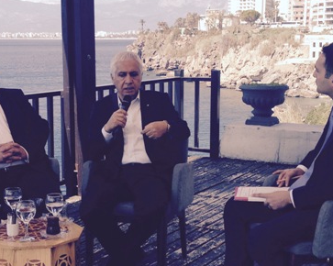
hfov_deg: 26.7
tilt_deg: -10.9
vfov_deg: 21.5
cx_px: 134
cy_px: 168
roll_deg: -0.6
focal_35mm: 71
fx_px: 699
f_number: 2.4
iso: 50
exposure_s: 1/968
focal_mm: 4.12
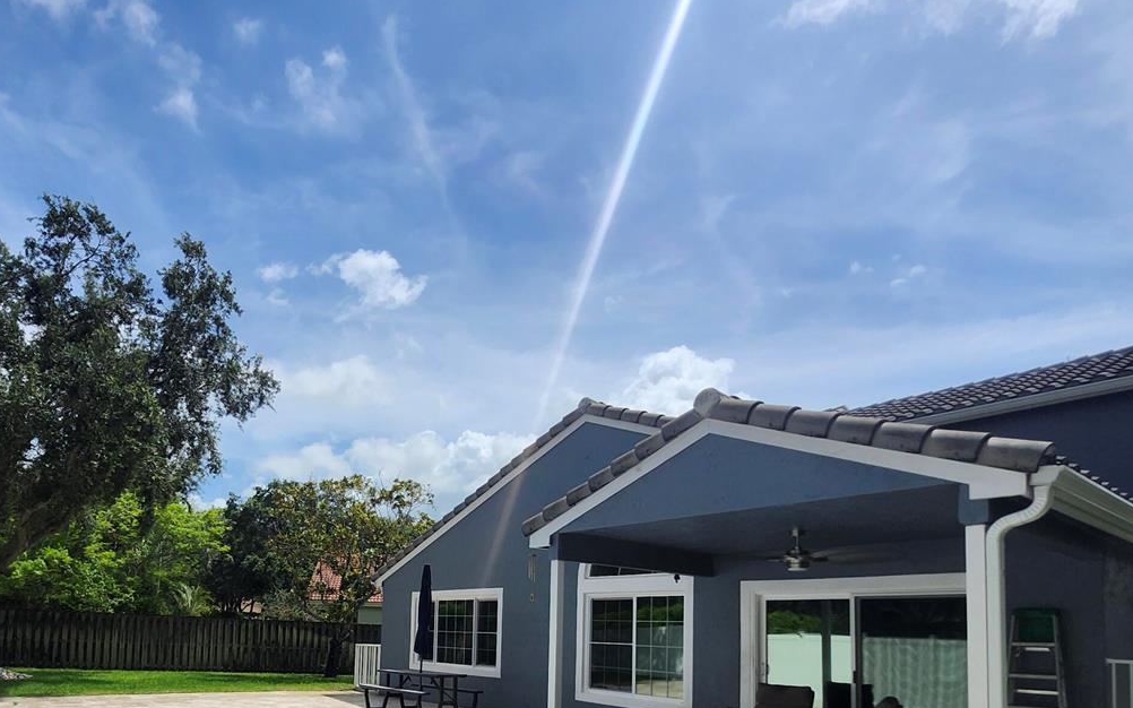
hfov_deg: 78.5
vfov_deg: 51.6
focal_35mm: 22
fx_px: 679
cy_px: 567
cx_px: 440
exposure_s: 1/3486
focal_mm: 1.74
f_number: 2.2
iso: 40
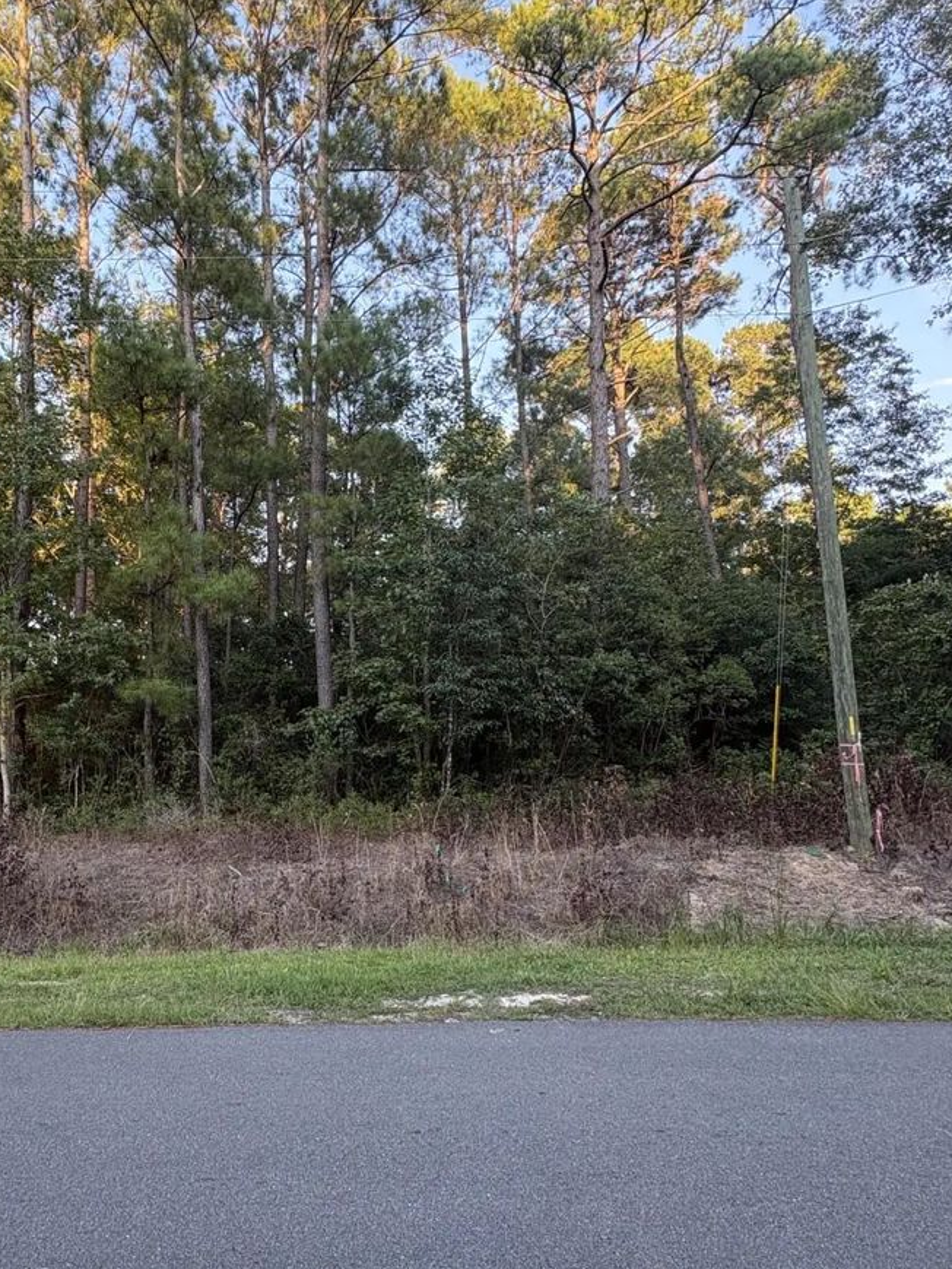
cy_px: 691
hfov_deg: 59.1
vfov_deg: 76.2
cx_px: 288
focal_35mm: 22
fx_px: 807
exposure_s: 1/99
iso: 125
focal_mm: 2.22
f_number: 2.2
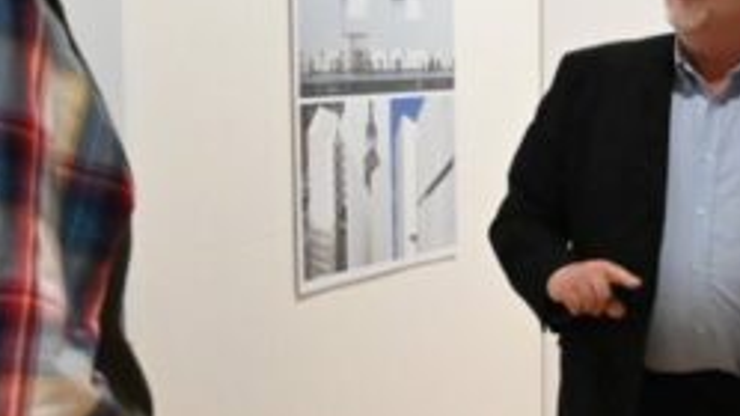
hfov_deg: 14.2
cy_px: 465
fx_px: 2786
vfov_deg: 8.5
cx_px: 1073
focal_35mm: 142
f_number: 5
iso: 8000
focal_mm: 33
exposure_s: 1/100
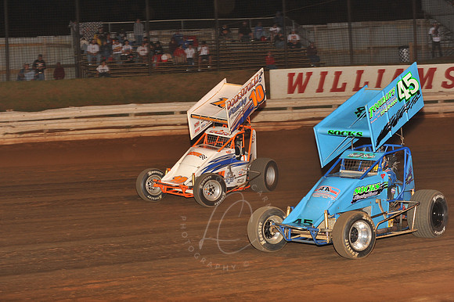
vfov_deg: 17.0
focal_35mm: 80
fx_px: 1008
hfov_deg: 25.4
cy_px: 151
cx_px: 227
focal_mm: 80
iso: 1000
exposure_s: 1/320
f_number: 6.3
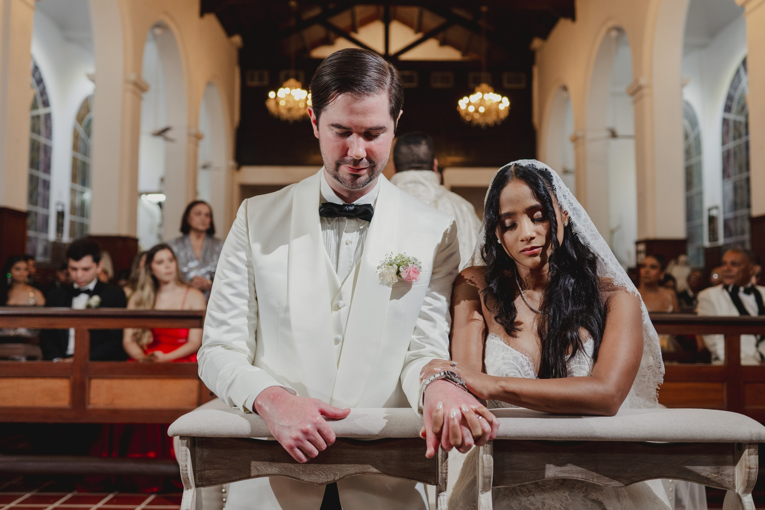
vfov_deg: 37.9
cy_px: 255
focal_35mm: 35
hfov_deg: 54.4
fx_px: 744
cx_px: 382
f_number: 2.8
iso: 800
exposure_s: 1/125
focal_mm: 35
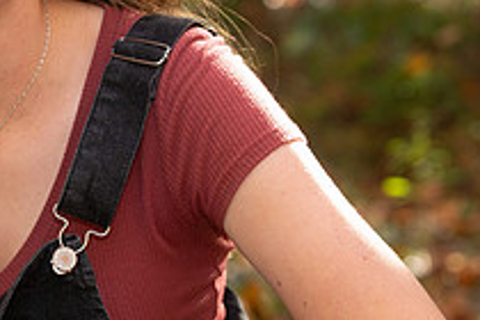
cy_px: 31
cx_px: -25
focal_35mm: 221
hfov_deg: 9.2
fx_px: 2946
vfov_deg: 6.2
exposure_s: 1/125
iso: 500
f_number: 4.5
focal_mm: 80
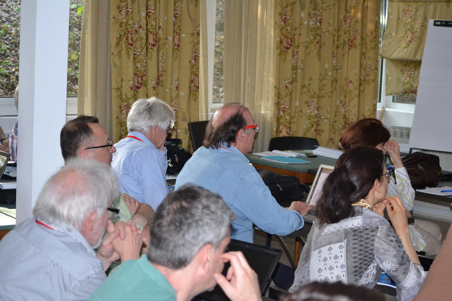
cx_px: 226
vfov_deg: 16.6
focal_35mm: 82
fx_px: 1036
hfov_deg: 24.6
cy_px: 150
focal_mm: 55
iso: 800
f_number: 4
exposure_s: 1/60
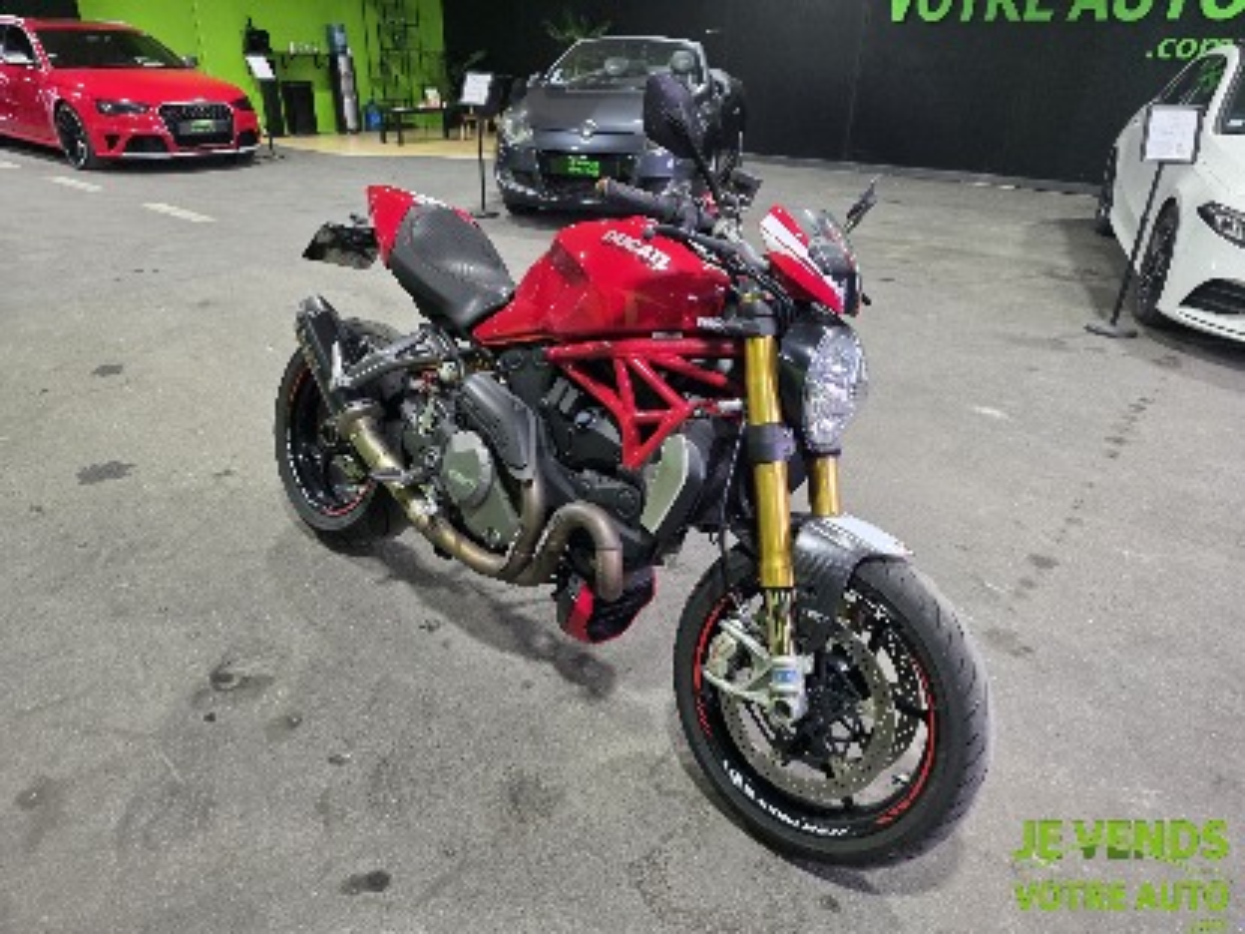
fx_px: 827
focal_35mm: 23
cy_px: 467
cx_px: 622
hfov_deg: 73.9
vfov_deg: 58.9
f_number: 1.7
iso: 200
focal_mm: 6.25
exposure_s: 1/180
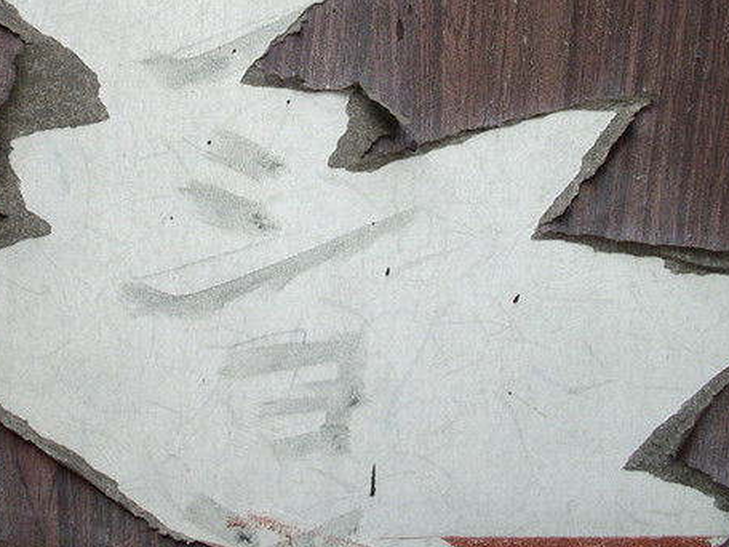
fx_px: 1453
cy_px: 59
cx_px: 249
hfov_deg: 28.0
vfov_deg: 20.9
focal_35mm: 69
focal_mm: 6.2
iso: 80
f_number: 2.8
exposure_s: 1/200
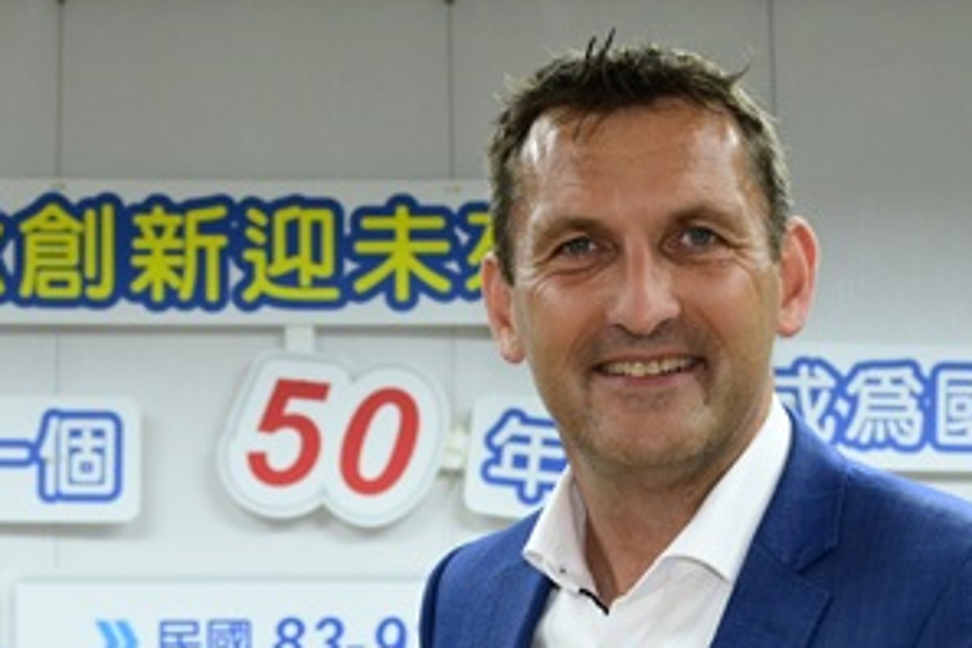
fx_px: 3915
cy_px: 900
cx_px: 239
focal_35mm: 145
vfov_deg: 9.3
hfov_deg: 14.1
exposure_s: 1/50
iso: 640
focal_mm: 43
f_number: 5
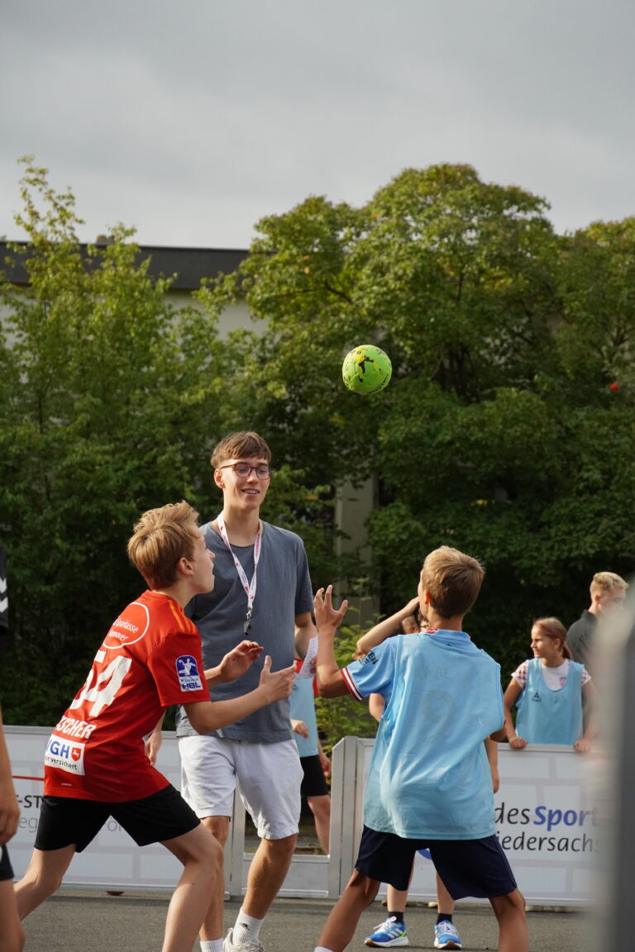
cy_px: 476
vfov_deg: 18.7
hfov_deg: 12.5
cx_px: 318
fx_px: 2897
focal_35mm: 110
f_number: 5.6
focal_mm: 73
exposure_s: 1/2000
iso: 1000
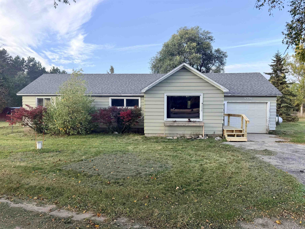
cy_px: 114
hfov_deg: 71.6
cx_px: 152
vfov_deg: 56.8
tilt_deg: -2.5
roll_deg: +0.8
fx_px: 211
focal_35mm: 24
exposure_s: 1/1106
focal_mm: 6.76
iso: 80
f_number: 1.78
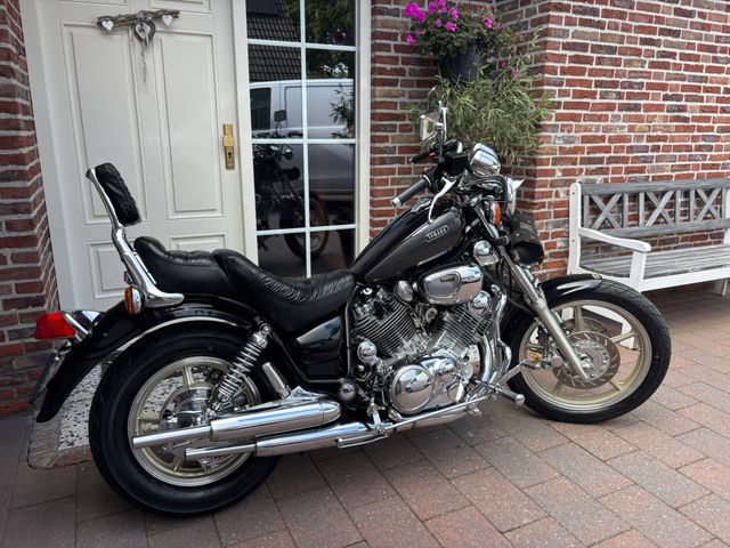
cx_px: 365
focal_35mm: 26
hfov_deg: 67.3
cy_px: 274
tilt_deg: -14.7
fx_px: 548
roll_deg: -0.5
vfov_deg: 53.1
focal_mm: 5.96
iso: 40
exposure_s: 1/231
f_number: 1.6
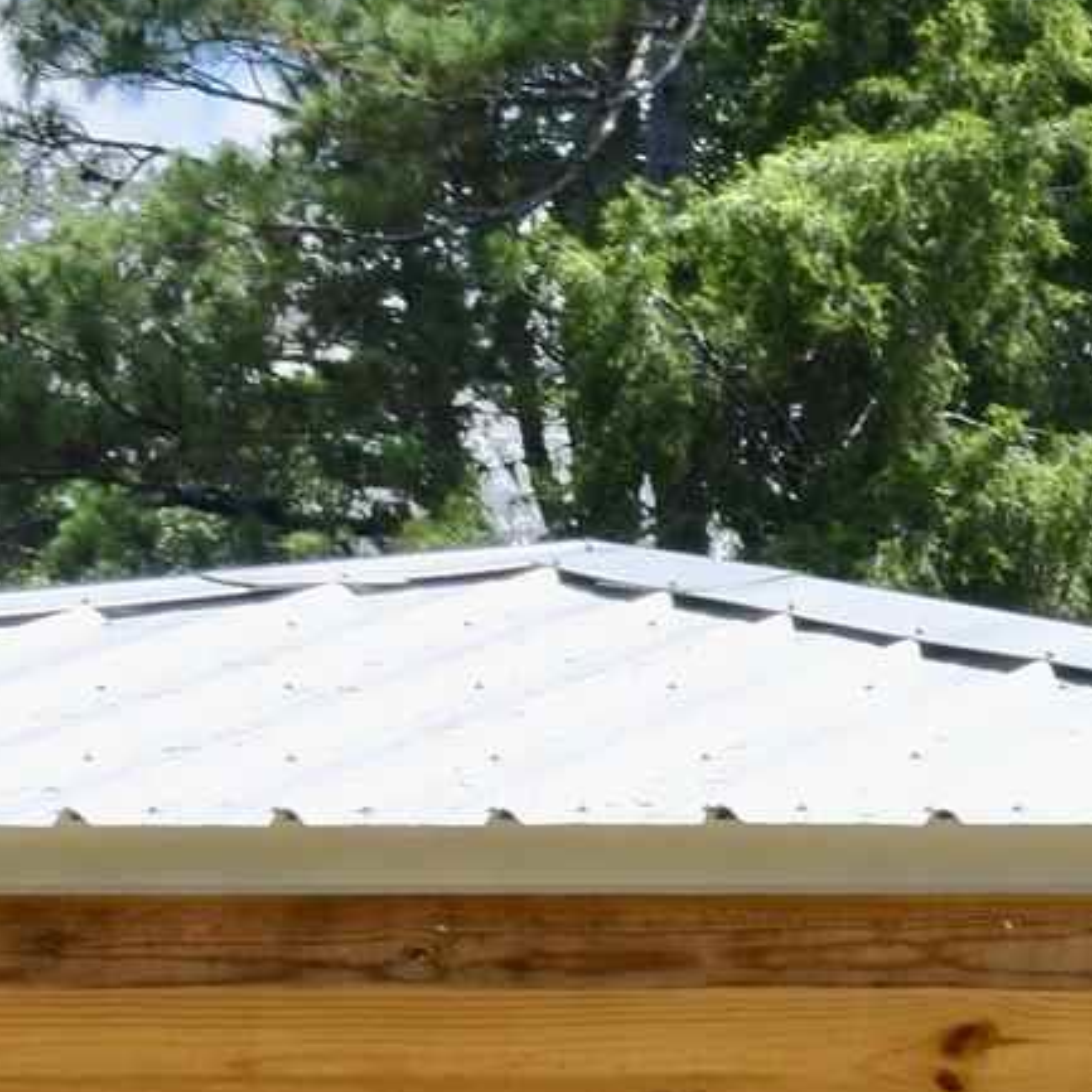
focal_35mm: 217
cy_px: 2098
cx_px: 3490
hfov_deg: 7.1
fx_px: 7745
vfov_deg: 7.8
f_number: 9
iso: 100
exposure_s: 1/200
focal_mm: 24
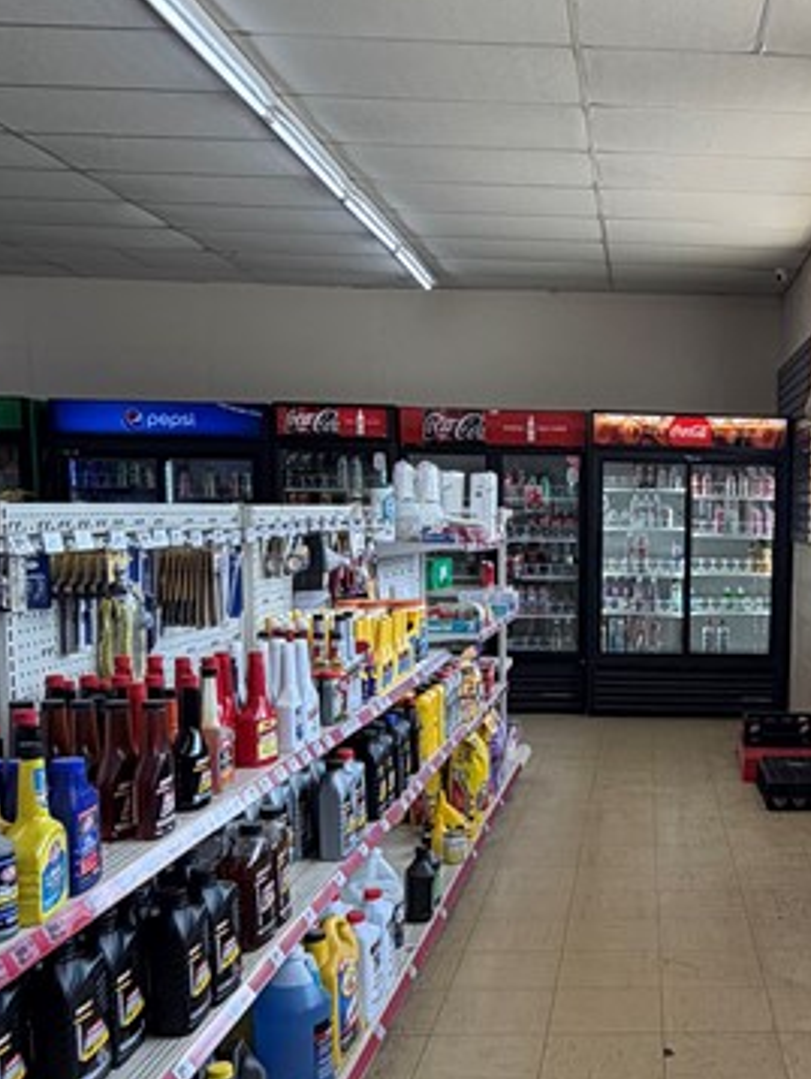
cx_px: 724
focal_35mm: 40
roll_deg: -1.2
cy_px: 654
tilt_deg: -6.2
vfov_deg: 46.5
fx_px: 1248
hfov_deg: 34.1
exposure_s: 1/120
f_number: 2.2
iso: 125
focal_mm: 2.22
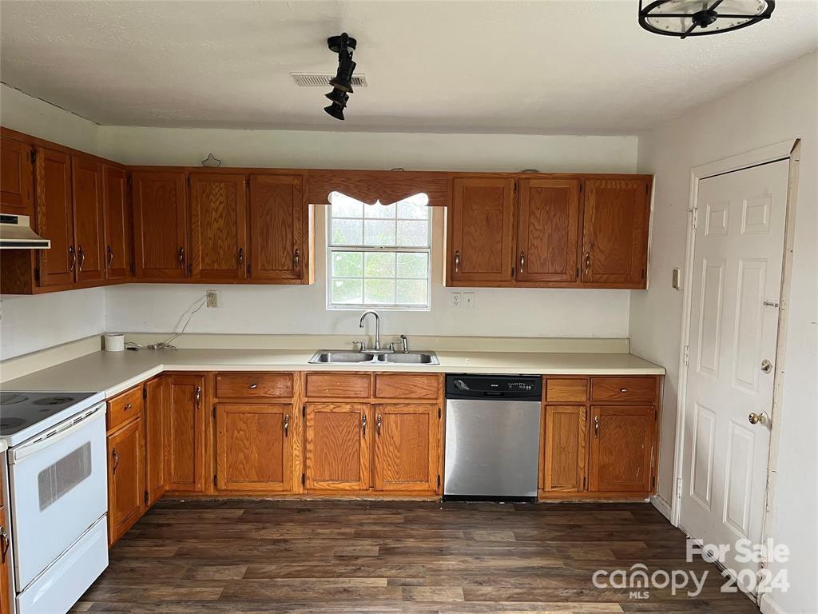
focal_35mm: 26
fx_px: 614
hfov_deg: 67.3
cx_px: 409
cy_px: 307
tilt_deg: -5.5
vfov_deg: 53.1
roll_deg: -0.9
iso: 125
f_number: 1.6
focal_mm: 5.1
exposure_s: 1/75
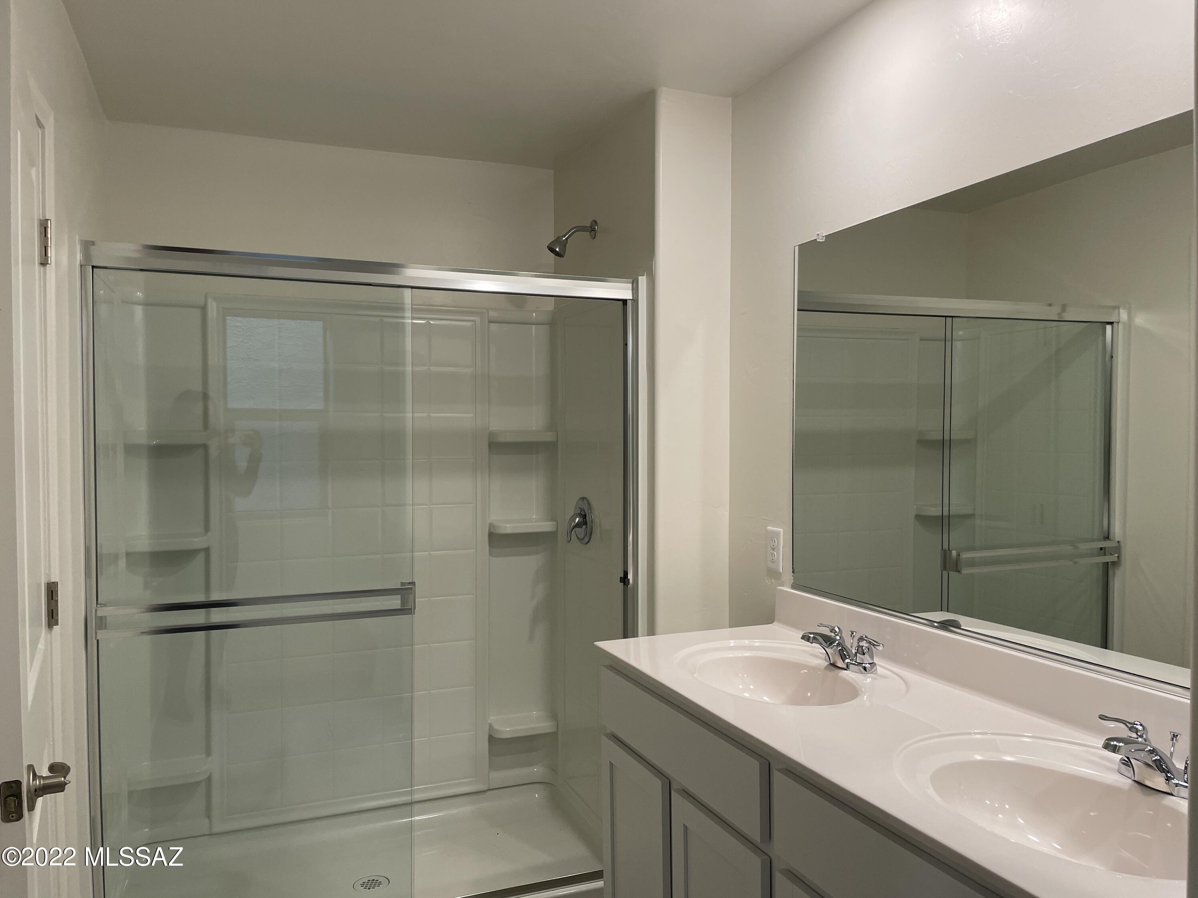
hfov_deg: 67.3
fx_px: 900
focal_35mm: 26
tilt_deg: -1.2
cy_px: 449
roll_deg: +0.5
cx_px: 599
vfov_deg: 53.1
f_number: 1.6
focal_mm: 4.2
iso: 100
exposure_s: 1/120
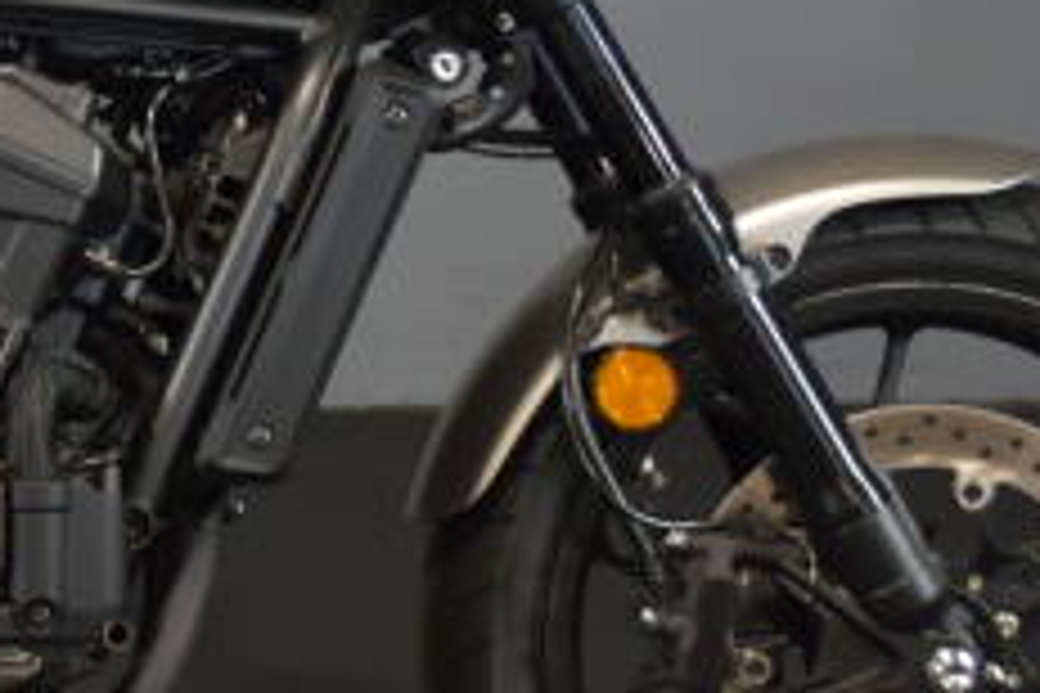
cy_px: 94
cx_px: -311
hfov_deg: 14.5
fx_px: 3900
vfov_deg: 10.1
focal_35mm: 135
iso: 800
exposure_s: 1/30
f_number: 4.2
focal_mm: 26
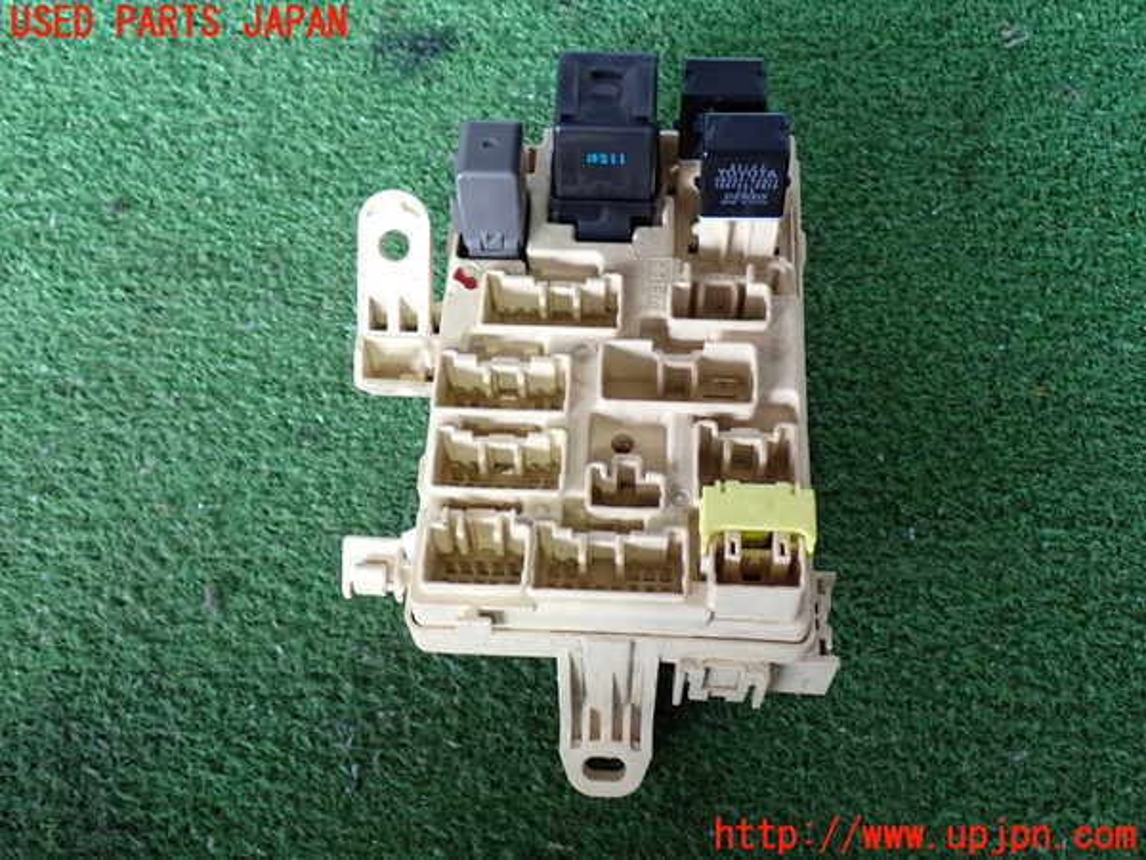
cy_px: 430
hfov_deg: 45.8
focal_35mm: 41
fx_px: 1357
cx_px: 573
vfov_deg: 35.1
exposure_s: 1/40
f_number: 2.8
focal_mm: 7.31
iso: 250
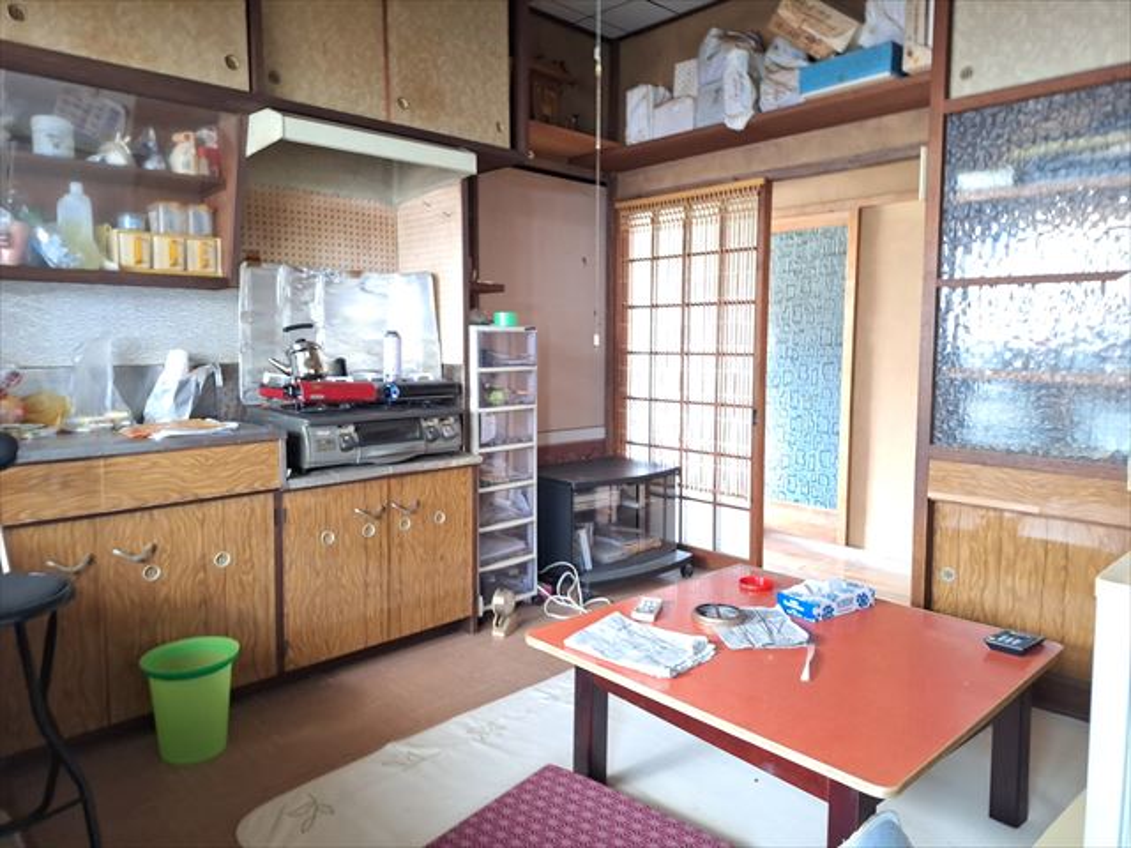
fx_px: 751
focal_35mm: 23
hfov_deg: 73.9
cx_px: 566
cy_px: 424
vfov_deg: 58.9
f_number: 1.8
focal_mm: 5.54
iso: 800
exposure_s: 1/17
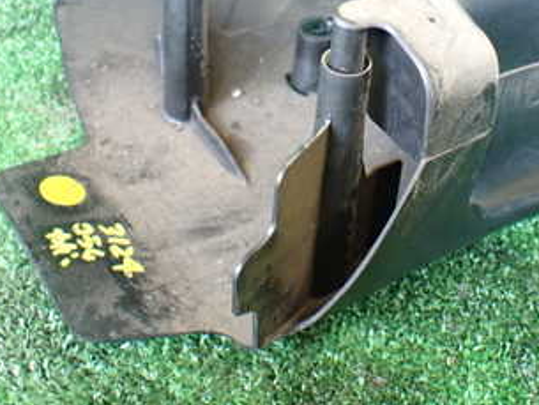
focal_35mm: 59
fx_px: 919
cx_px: 394
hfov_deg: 32.2
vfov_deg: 24.2
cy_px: 53
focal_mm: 5.4
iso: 800
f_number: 2.3
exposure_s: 1/100
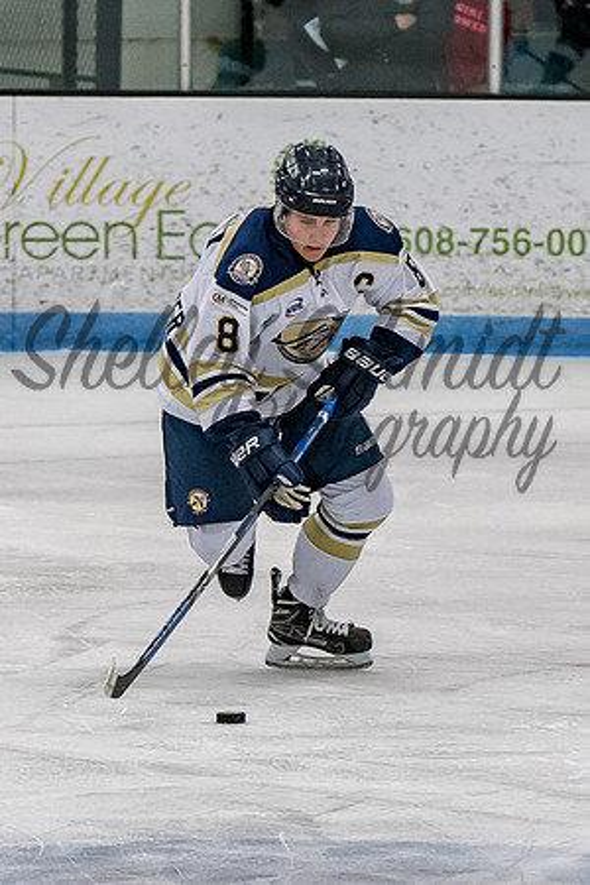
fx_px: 11771
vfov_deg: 4.3
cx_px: 249
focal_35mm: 479
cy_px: 389
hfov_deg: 2.9
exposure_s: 1/800
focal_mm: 150
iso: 2500
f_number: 4
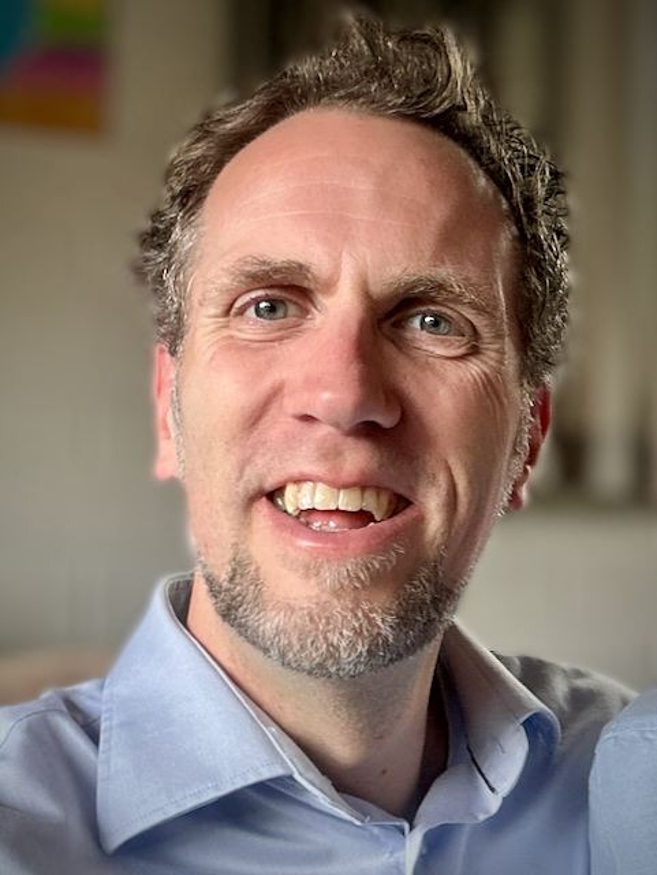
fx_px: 758
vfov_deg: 59.9
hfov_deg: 46.9
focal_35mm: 30
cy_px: 438
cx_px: 328
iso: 80
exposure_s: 1/83
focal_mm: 2.69
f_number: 1.9
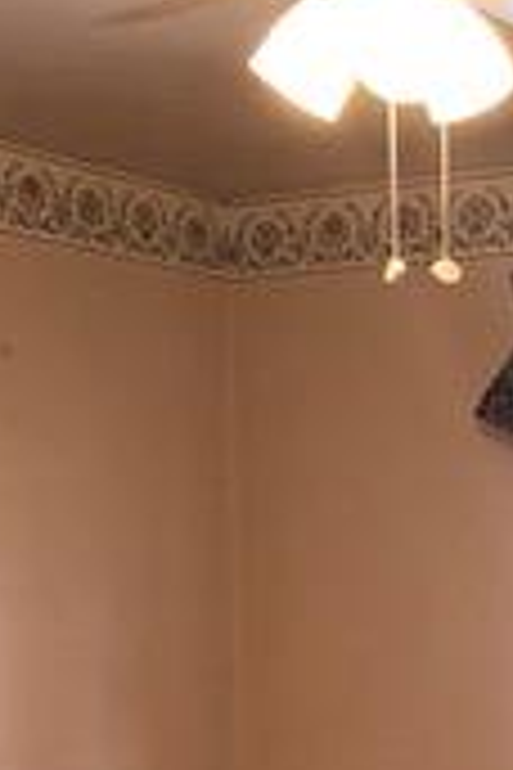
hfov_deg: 12.4
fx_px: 2330
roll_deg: +1.6
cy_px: 765
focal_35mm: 109
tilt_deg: -2.1
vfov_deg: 18.3
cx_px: 522
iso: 32
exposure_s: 1/24
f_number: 1.8
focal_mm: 4
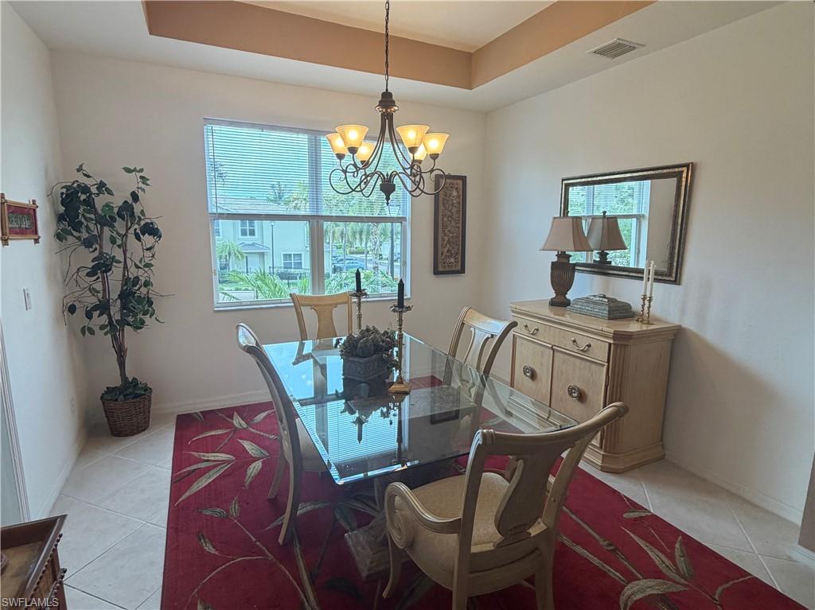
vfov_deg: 85.6
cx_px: 408
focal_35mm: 14
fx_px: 329
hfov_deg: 102.1
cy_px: 305
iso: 250
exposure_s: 1/120
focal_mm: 2.22
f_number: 2.2
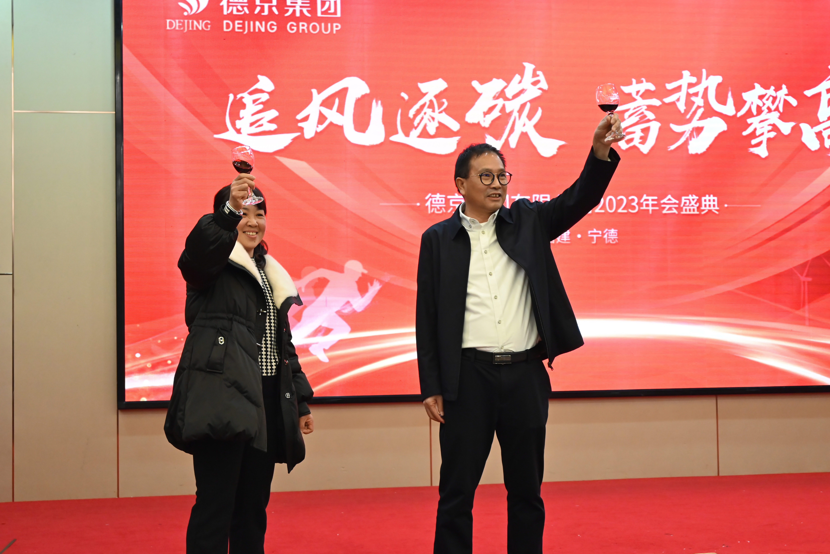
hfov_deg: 39.6
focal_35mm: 50
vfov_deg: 27.0
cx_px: 415
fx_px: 1153
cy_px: 277
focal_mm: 50
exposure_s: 1/80
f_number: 6.3
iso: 3200
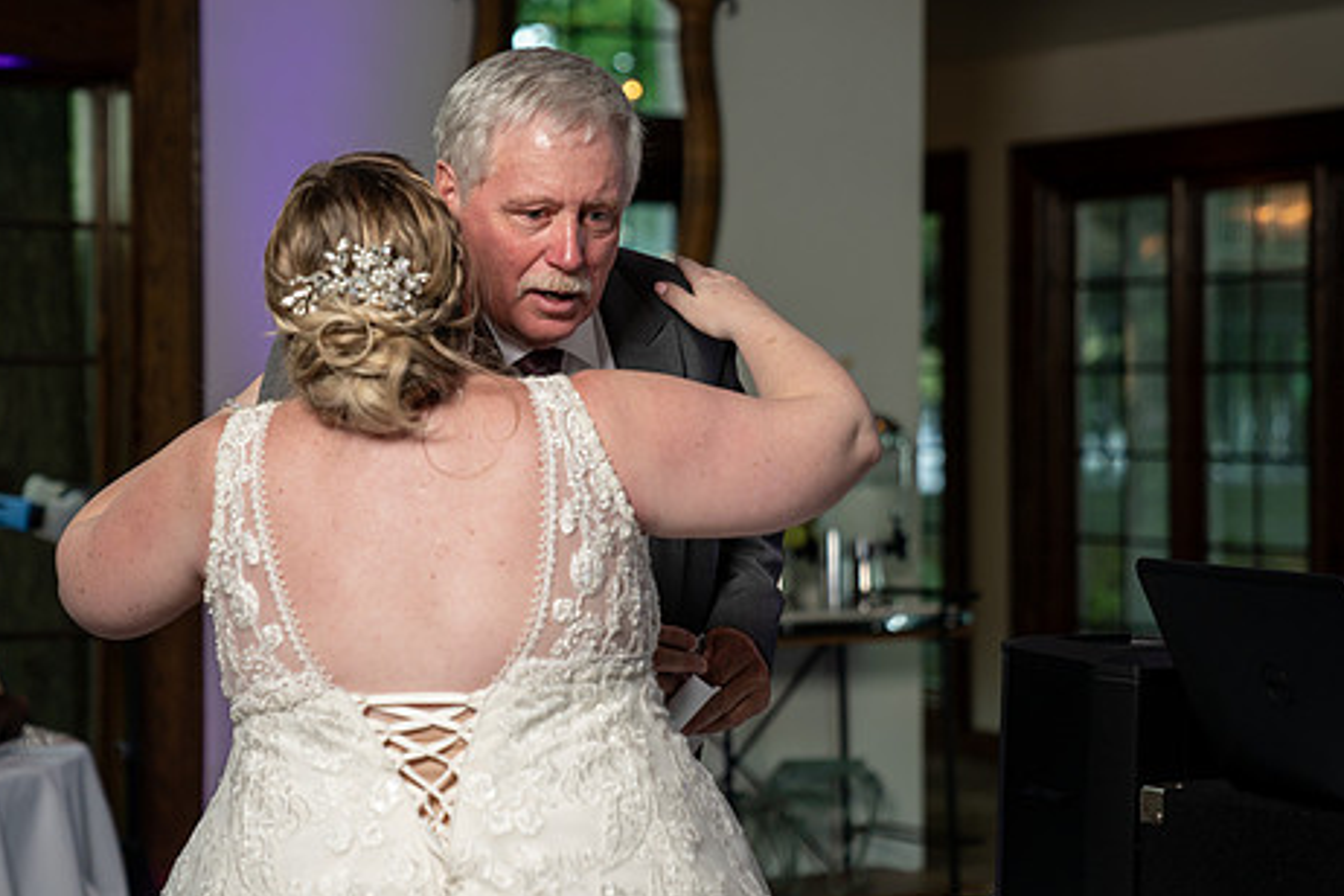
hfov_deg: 22.8
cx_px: 546
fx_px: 3322
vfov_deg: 15.4
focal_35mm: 89
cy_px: 398
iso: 500
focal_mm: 68
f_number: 2.8
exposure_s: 1/200
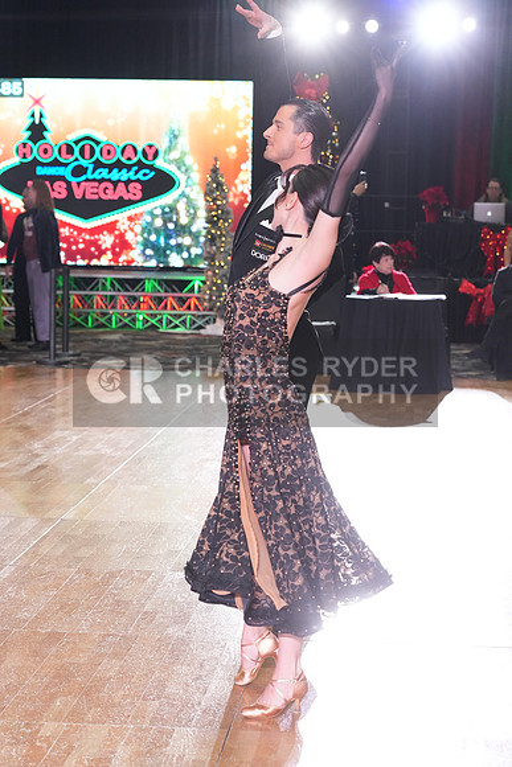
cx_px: 256
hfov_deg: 16.7
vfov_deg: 24.8
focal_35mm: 82
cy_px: 384
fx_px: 1748
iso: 3200
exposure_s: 1/200
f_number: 5.6
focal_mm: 82
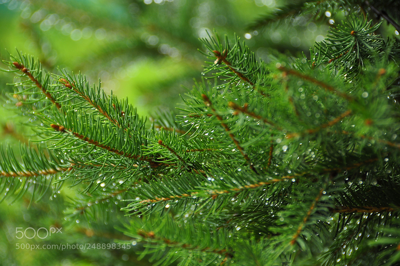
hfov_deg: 10.6
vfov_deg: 7.0
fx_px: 2164
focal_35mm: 195
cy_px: 133
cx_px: 200
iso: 200
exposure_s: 1/125
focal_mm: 130
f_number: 5.6
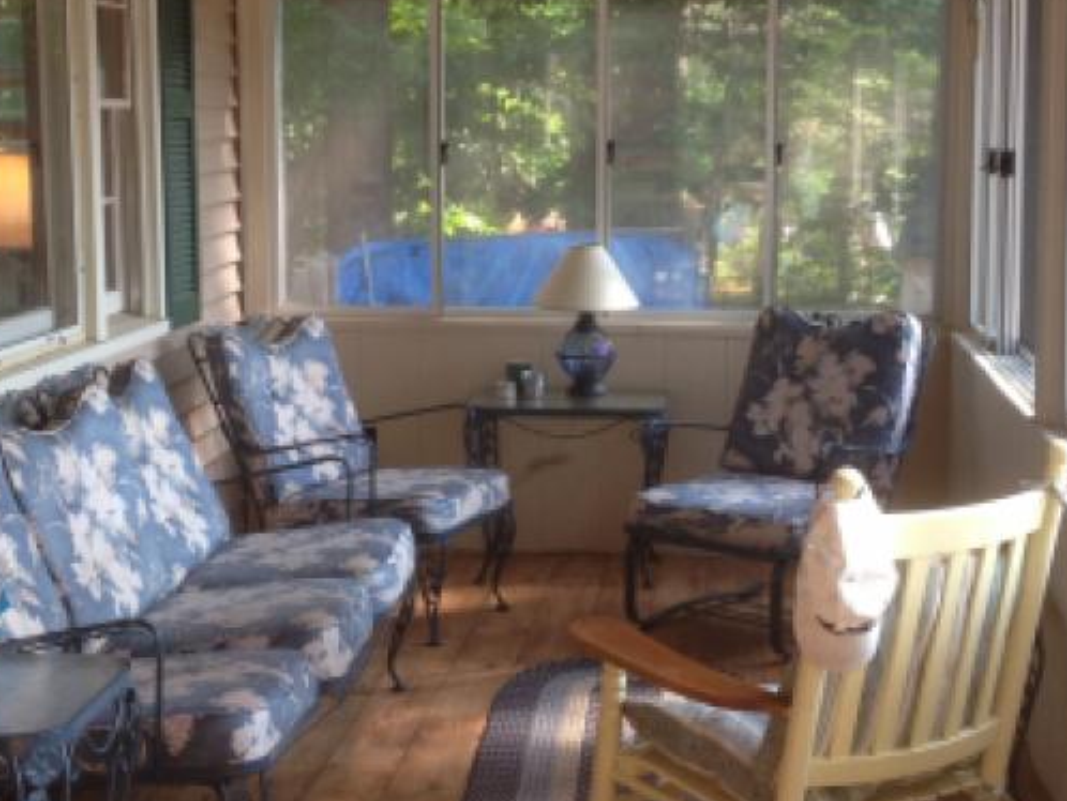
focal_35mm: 72
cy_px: 363
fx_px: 2220
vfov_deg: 20.5
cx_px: 551
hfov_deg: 27.0
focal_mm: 4.28
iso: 64
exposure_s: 1/60
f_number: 2.4
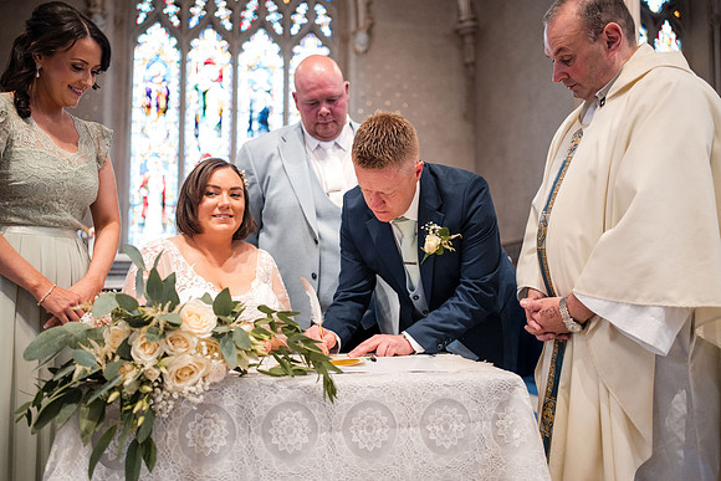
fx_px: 701
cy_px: 240
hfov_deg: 54.4
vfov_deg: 37.9
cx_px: 360
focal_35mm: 35
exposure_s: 1/250
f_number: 2.2
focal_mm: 35
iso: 2500
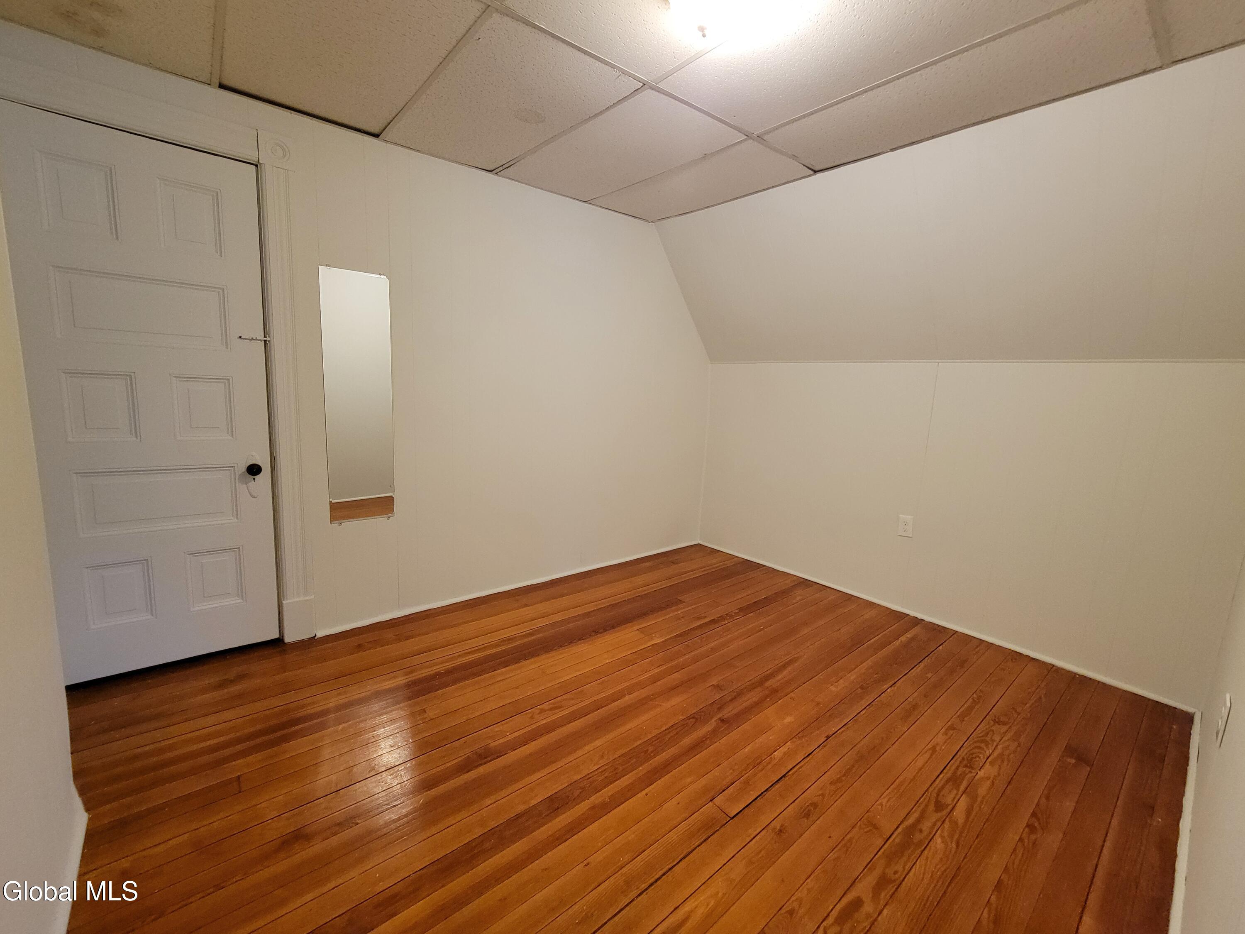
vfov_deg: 89.9
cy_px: 467
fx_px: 468
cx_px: 622
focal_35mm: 13
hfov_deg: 106.2
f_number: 2.2
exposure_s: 1/30
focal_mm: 2.2
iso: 640
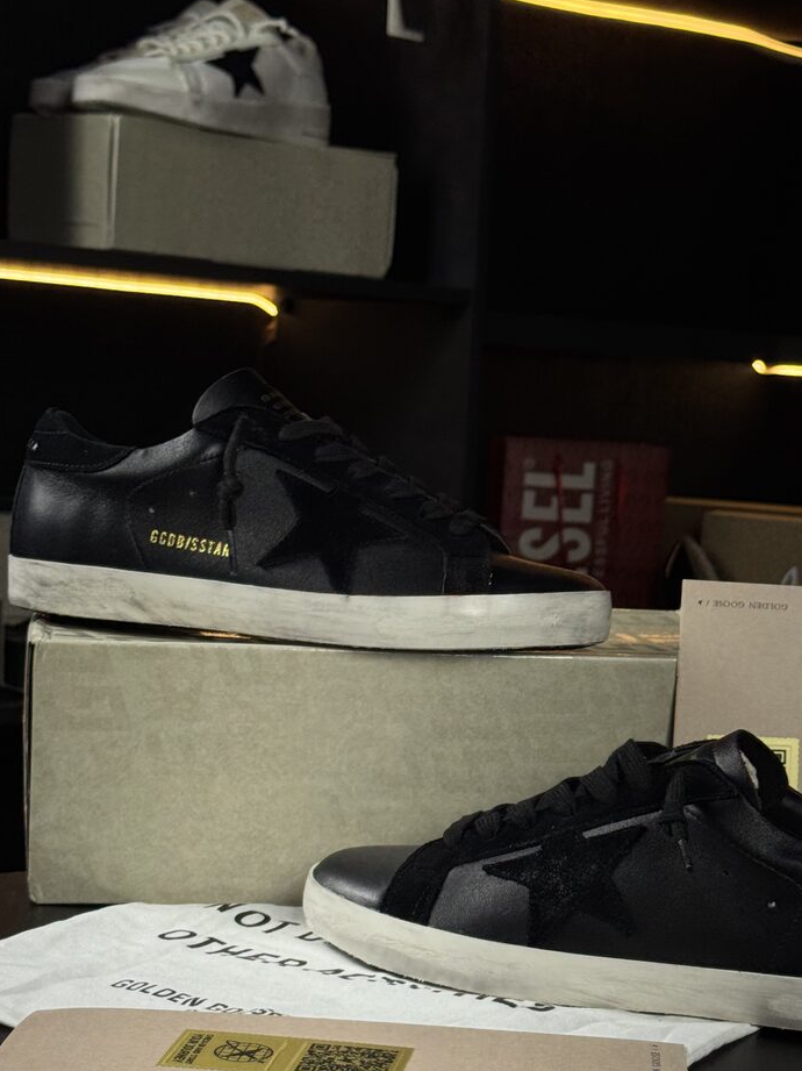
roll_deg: -3.4
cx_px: 475
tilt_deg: -7.5
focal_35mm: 73
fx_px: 2257
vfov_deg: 26.6
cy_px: 630
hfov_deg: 20.1
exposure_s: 1/120
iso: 64
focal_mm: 6.76
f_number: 1.78
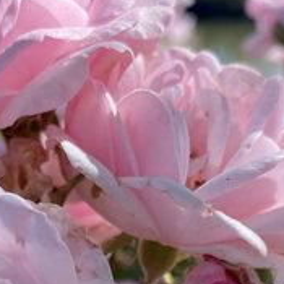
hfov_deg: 20.6
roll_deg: +1.7
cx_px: 109
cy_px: 344
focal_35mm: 84
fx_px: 780
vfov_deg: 19.4
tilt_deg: -29.8
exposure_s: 1/1135
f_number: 1.8
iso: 32
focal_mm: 4.25
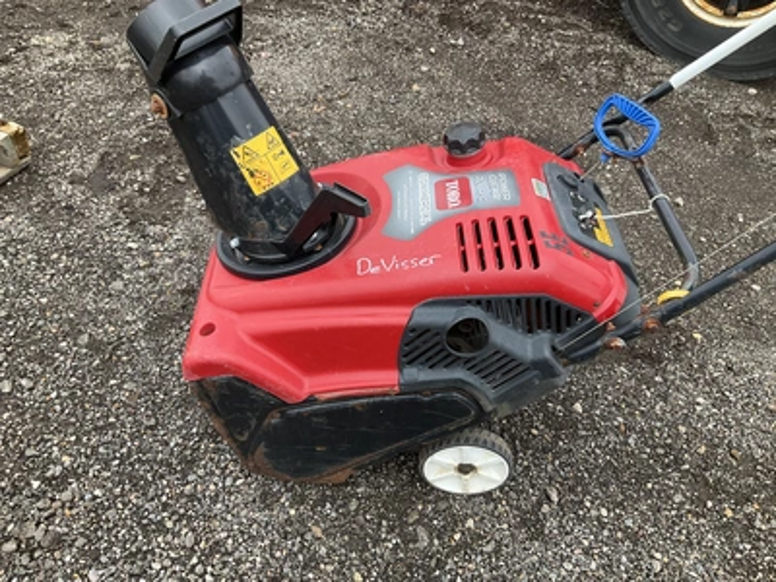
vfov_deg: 48.2
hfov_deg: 61.7
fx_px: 650
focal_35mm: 29
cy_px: 291
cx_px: 388
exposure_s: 1/122
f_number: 1.8
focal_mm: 3
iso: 32
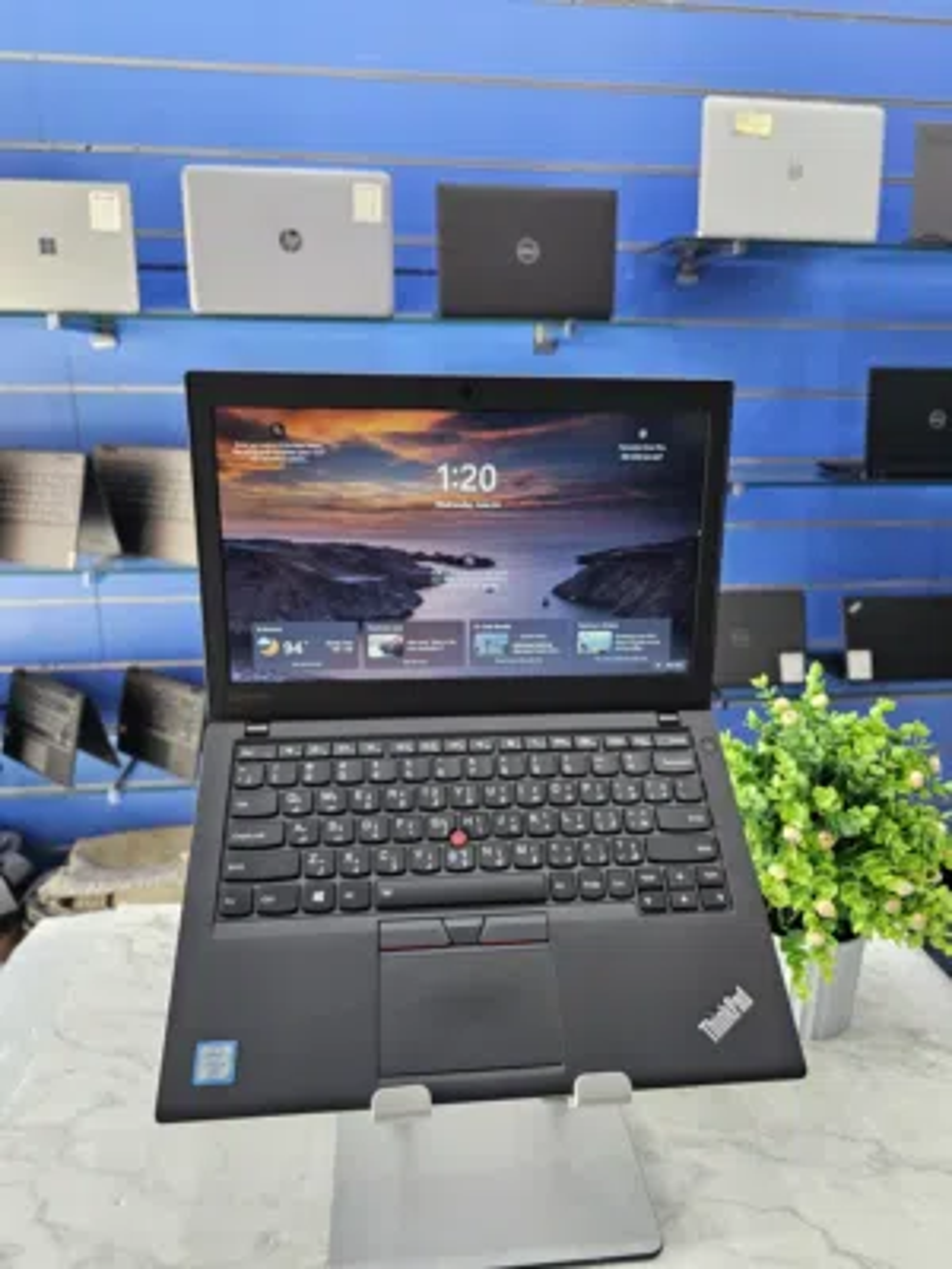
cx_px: 476
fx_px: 843
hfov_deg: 58.9
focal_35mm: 23
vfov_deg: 73.9
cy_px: 634
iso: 125
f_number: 1.7
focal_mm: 6.3
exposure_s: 1/100
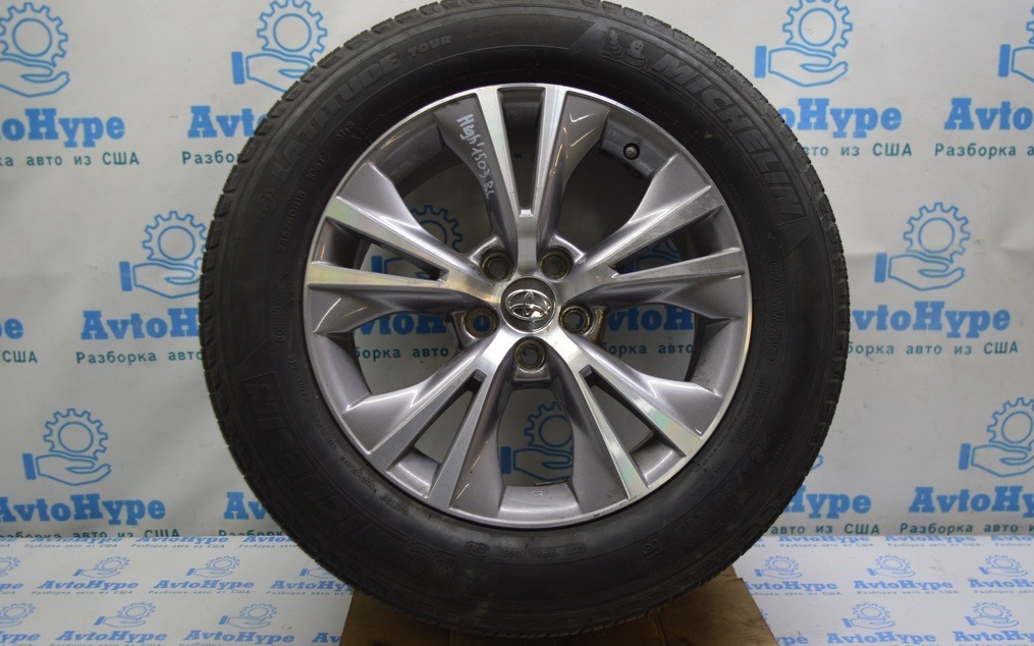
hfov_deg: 52.8
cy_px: 314
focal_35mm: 37
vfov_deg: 34.4
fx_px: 1042
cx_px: 516
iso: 400
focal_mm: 24
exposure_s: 1/60
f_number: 4
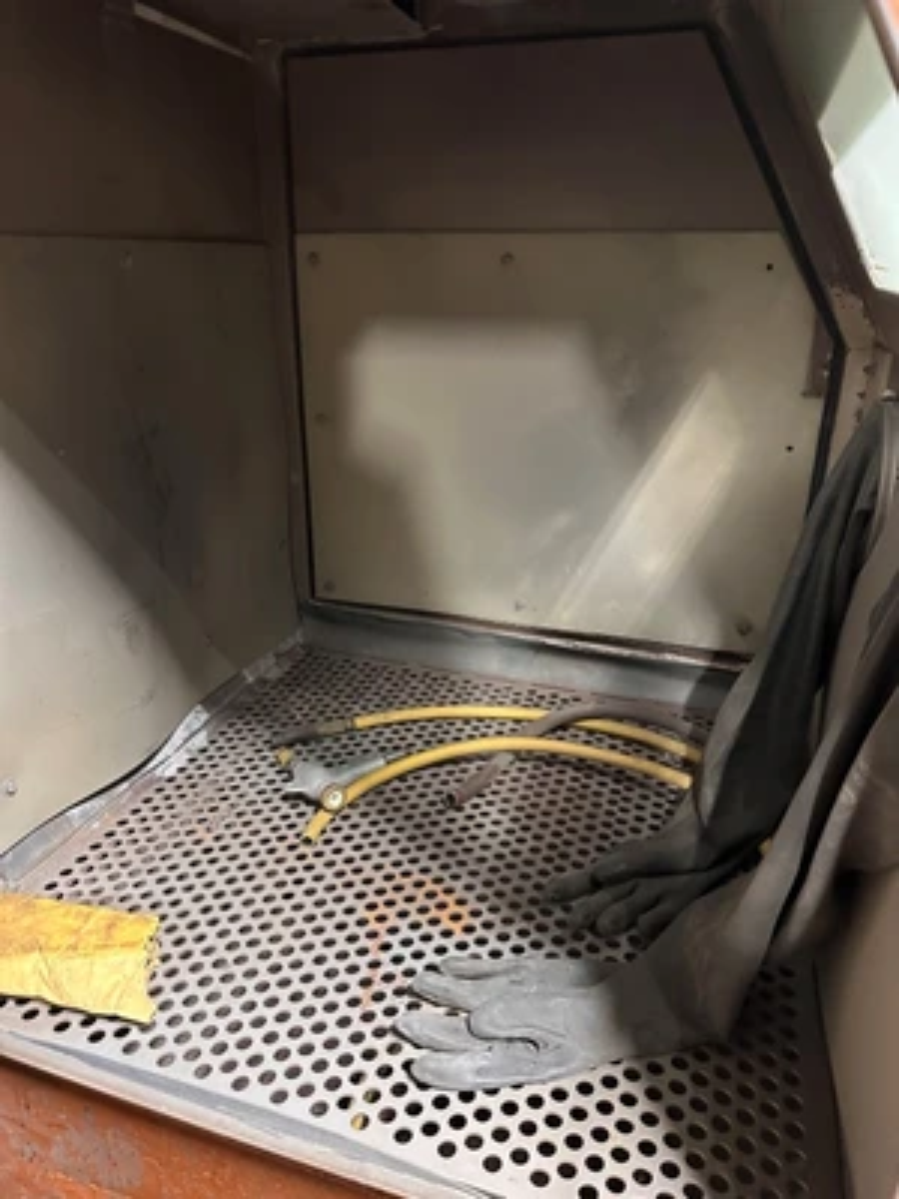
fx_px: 831
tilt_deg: -20.9
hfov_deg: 56.8
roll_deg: -1.5
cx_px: 450
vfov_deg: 71.6
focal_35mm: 24
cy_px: 600
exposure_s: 1/40
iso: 800
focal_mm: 6.86
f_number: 1.78
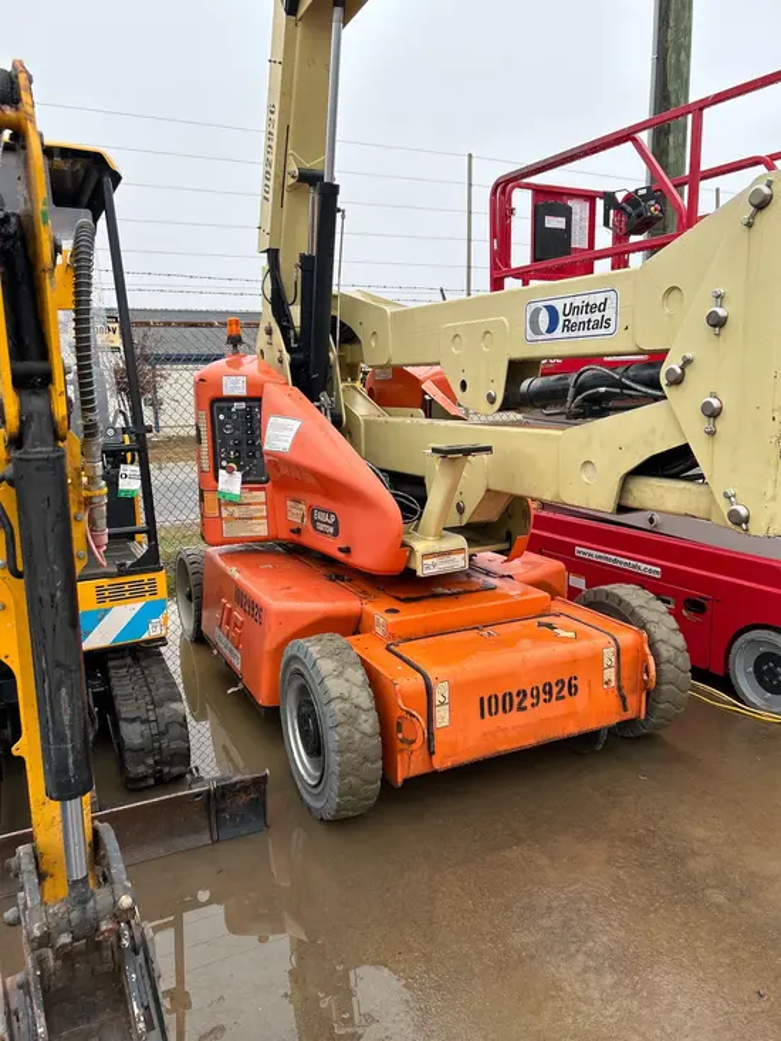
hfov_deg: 53.1
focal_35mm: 26
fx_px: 782
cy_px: 520
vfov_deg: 67.3
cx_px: 390
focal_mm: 5.7
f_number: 1.5
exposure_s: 1/1183
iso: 50
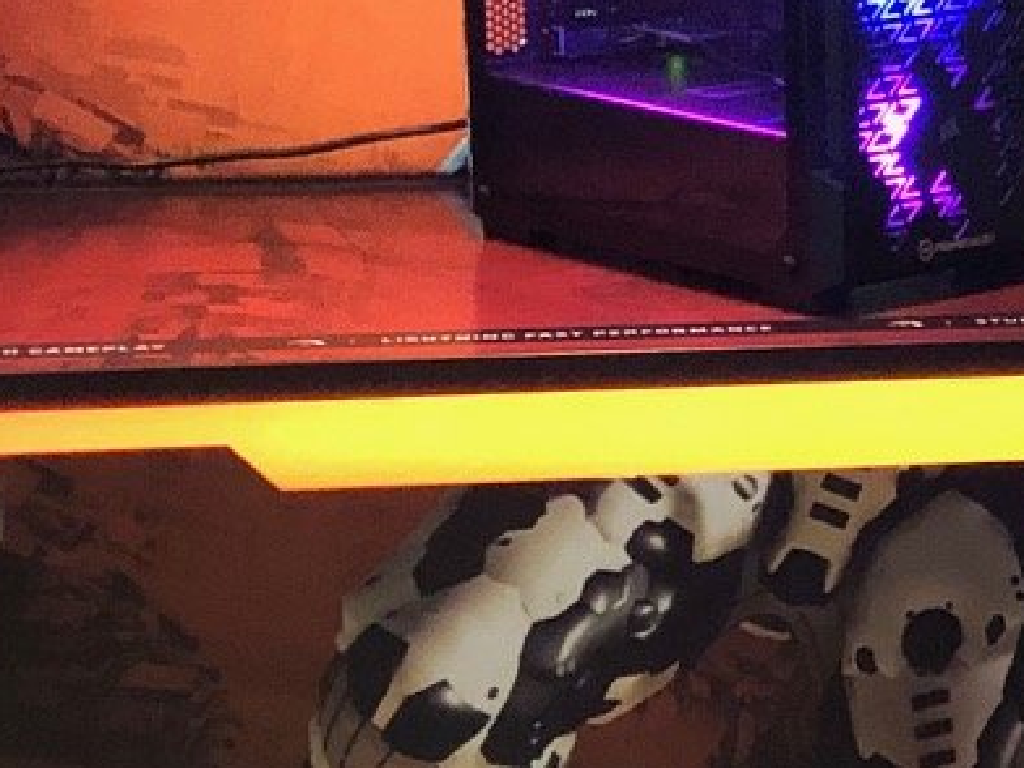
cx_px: 1523
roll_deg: -1.2
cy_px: 376
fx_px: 4260
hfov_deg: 13.0
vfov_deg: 10.3
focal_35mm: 144
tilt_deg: -13.7
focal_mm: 3.99
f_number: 1.8
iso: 125
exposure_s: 1/4
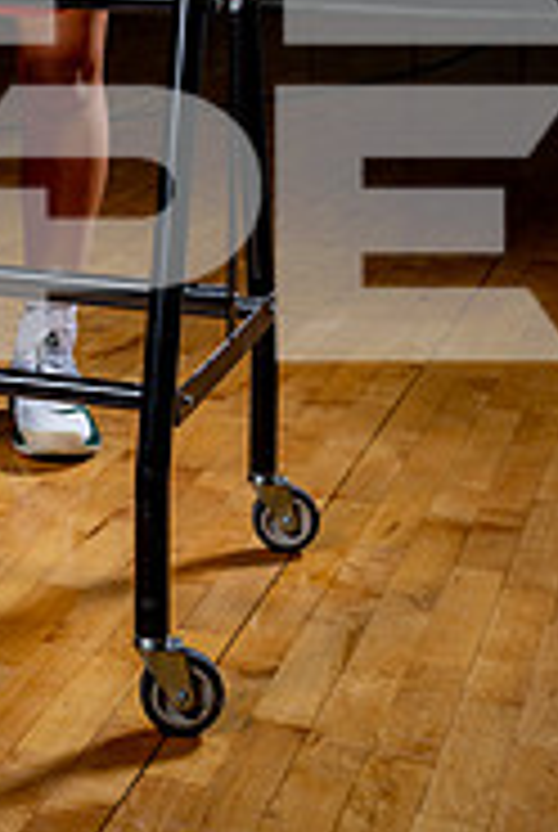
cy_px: -90
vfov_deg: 22.5
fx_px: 1969
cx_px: -81
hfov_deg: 15.6
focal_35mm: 85
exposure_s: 1/125
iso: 100
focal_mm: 35
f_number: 8
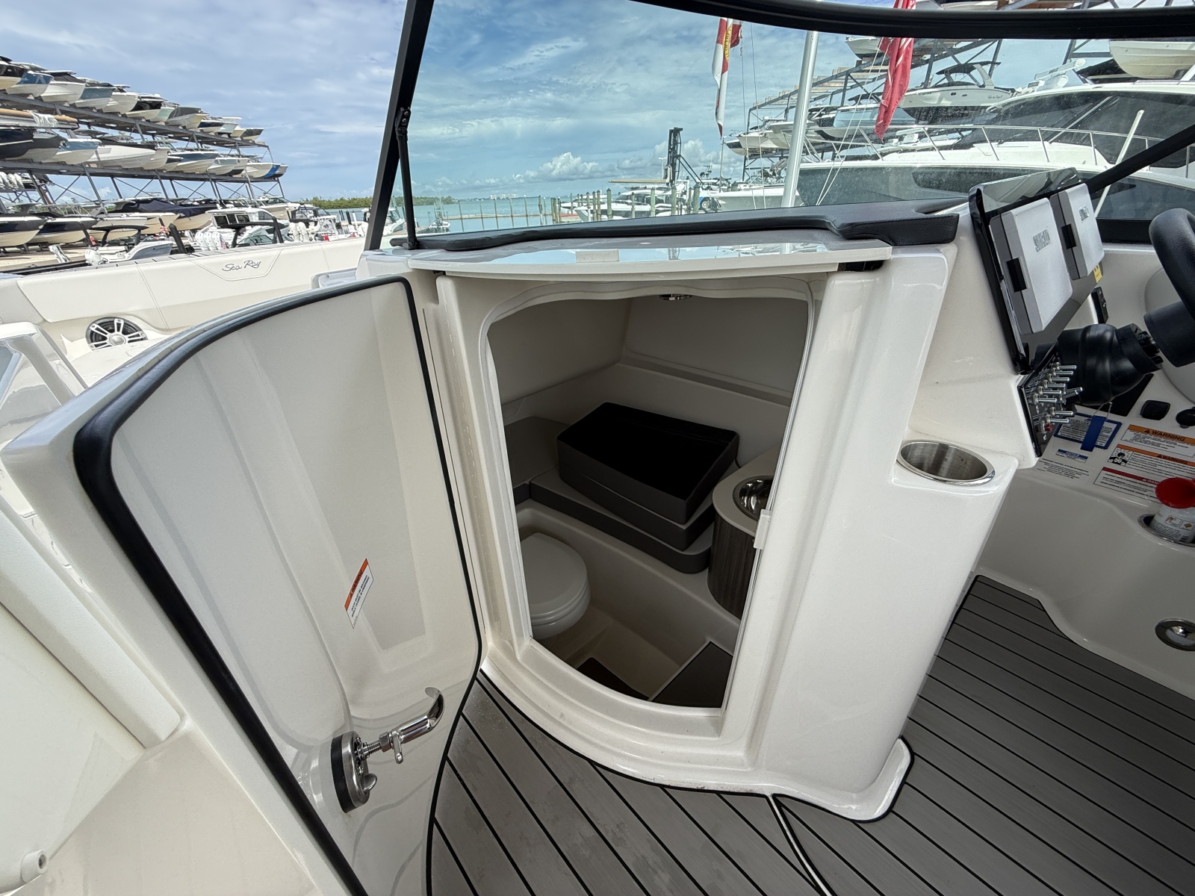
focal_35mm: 14
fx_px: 483
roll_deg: +2.0
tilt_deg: -27.3
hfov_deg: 102.1
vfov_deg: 85.7
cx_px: 598
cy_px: 448
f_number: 2.2
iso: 50
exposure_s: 1/607
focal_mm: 2.22
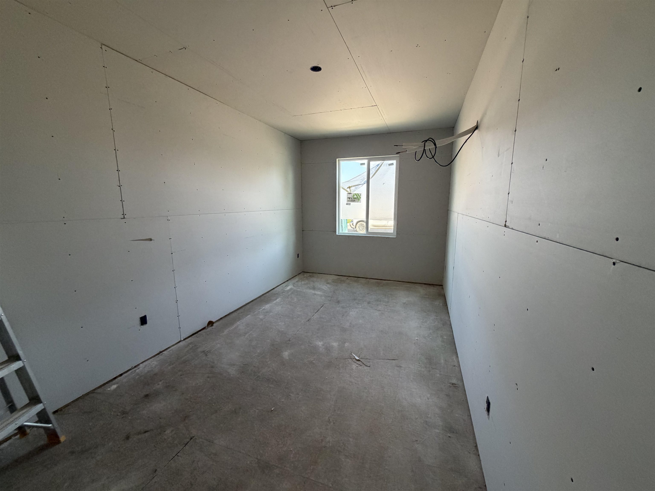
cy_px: 246
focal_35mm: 14
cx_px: 328
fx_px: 265
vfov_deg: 85.7
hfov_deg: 102.1
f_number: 2.2
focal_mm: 2.22
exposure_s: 1/102
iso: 320
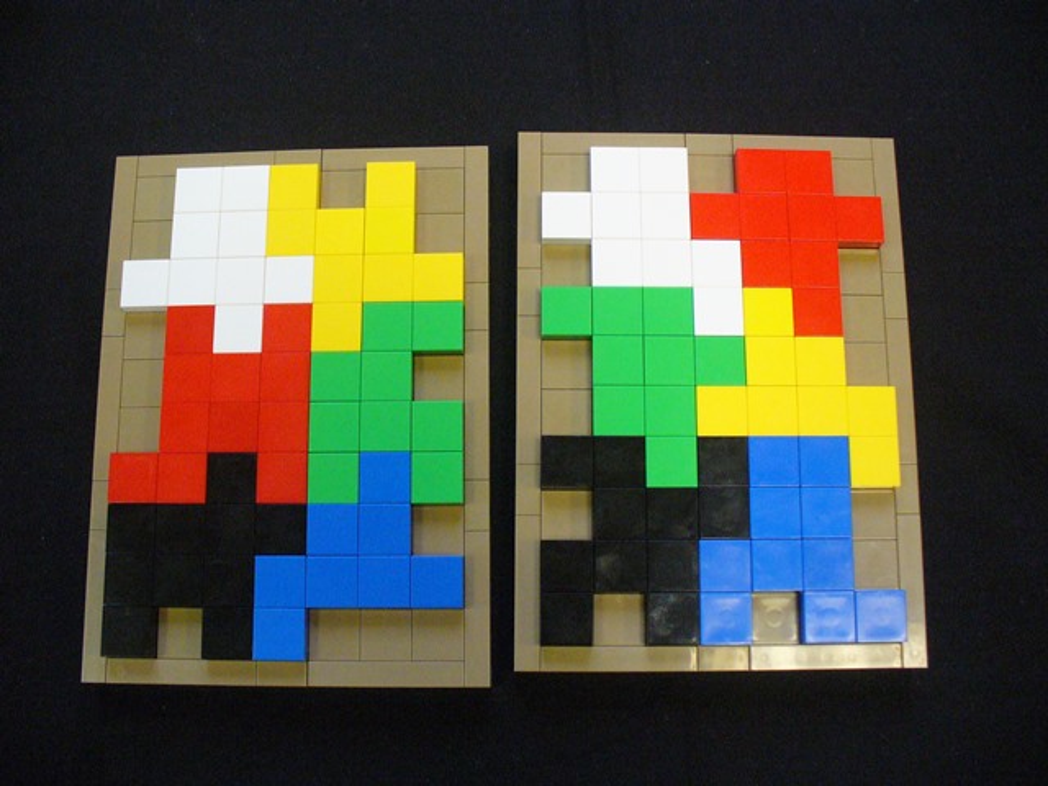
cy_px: 393
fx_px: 1120
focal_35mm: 37
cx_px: 524
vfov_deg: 38.7
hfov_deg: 50.1
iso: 400
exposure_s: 1/80
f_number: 2.8
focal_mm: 6.1
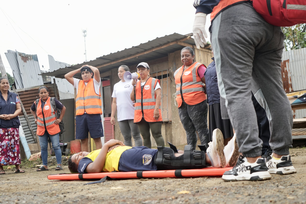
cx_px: 153
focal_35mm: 44
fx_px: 370
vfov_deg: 30.9
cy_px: 102
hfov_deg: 45.0
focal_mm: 29
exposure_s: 1/1250
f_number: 3.5
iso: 500
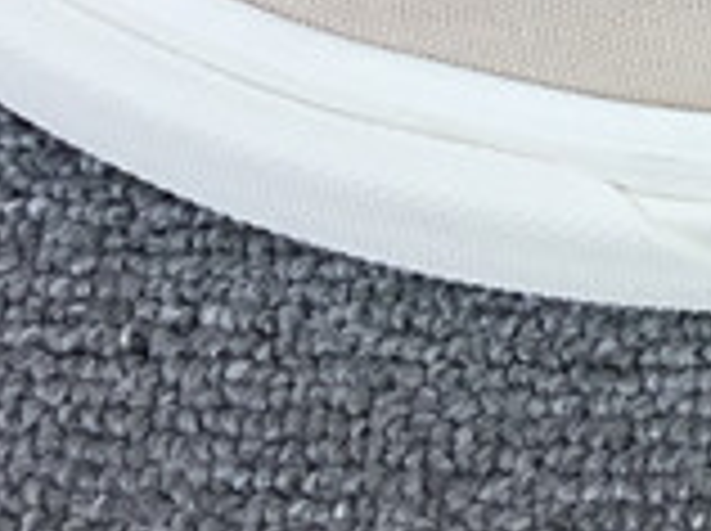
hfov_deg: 10.6
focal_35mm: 177
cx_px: 1188
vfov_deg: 7.8
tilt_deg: -50.3
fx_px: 3630
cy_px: -758
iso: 25
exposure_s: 1/269
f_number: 2.4
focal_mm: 3.3
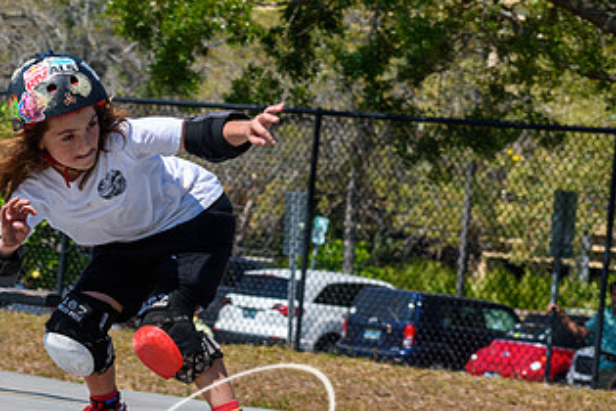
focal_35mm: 221
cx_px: 57
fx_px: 3781
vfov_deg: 6.2
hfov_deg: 9.3
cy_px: 289
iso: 200
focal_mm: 80
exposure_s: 1/1000
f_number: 8
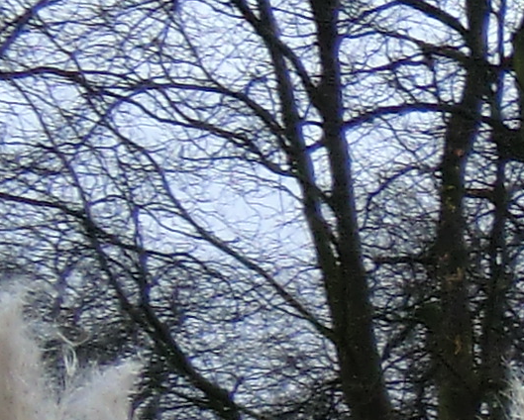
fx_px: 2747
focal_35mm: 177
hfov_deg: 8.8
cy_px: 946
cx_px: 1599
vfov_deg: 8.2
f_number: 3.2
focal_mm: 4.3
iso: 64
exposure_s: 1/320
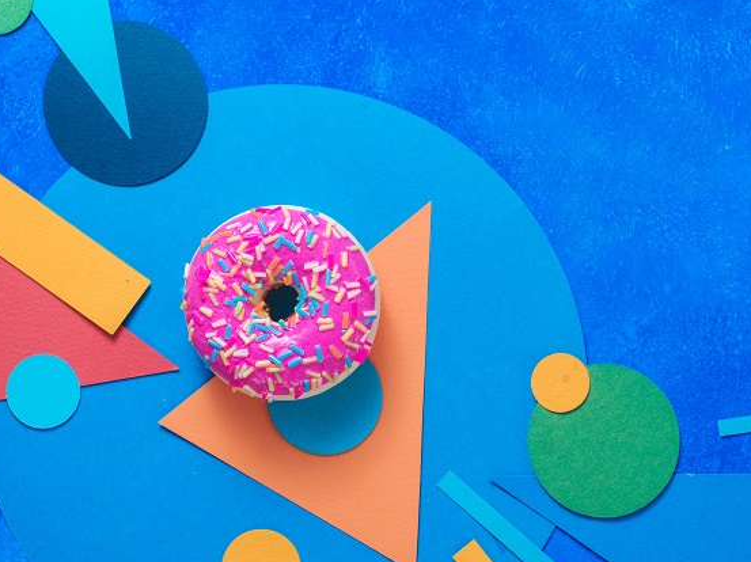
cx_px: 511
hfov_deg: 22.4
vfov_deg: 16.9
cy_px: 309
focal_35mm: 87
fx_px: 1886
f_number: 5.6
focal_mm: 50
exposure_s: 1/125
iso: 125
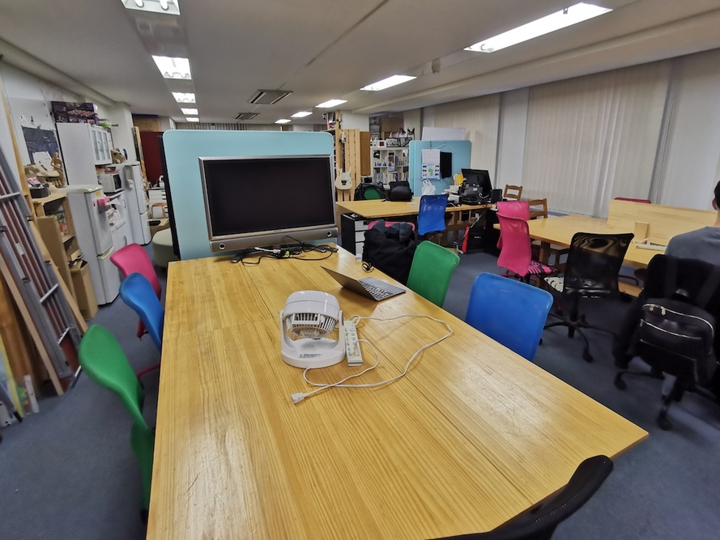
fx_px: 374
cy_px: 245
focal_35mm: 18
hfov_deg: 87.7
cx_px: 373
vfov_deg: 71.5
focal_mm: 2.35
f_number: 2.2
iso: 160
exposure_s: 1/60
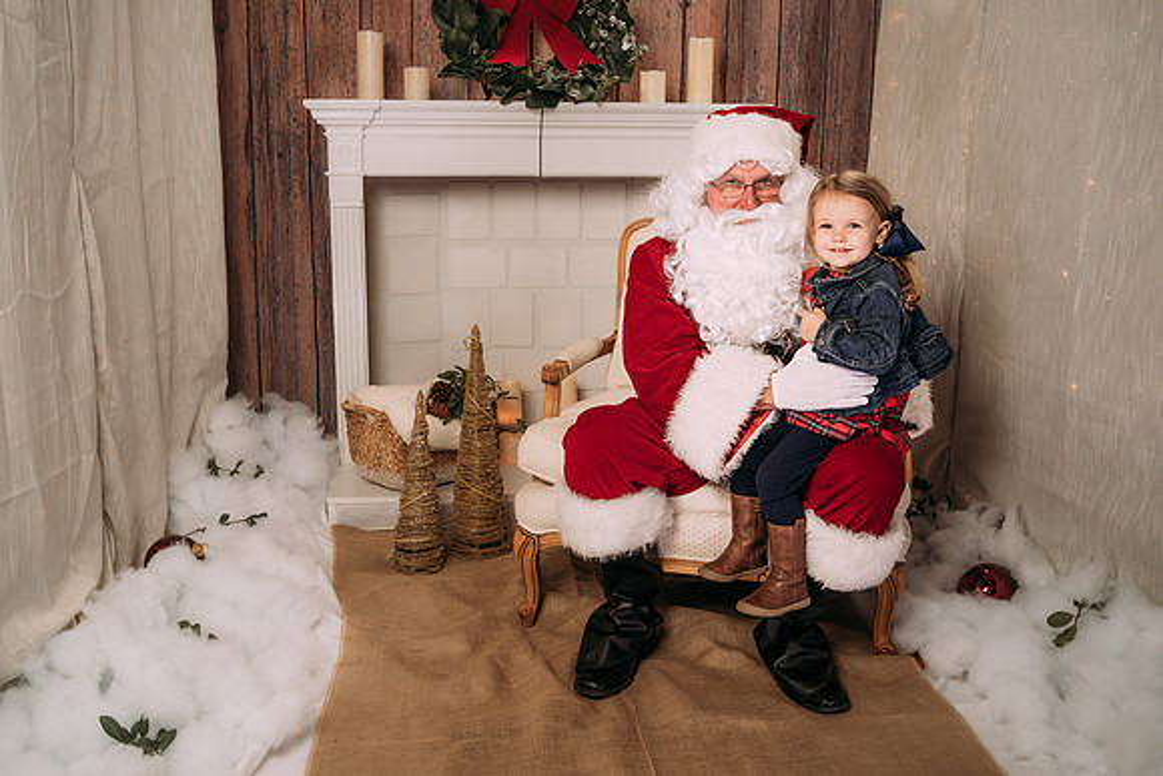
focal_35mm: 37
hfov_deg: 51.9
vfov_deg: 35.9
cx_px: 582
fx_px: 1196
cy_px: 385
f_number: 5
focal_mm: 35
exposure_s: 1/100
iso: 100
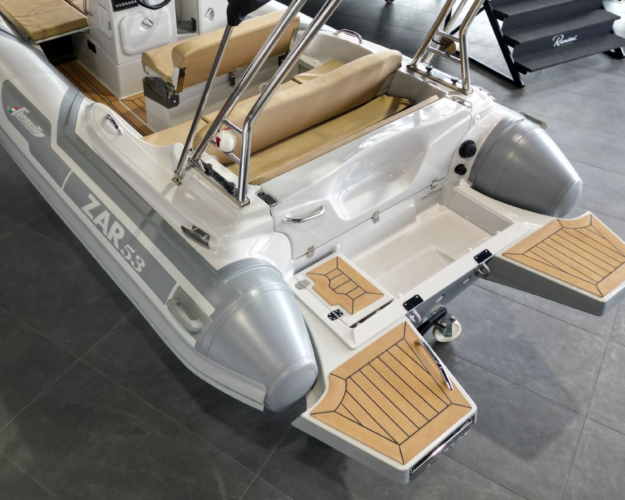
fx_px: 629
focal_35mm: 34
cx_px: 248
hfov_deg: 52.5
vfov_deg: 42.8
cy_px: 172
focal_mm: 6.72
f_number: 1.7
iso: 110
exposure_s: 1/50
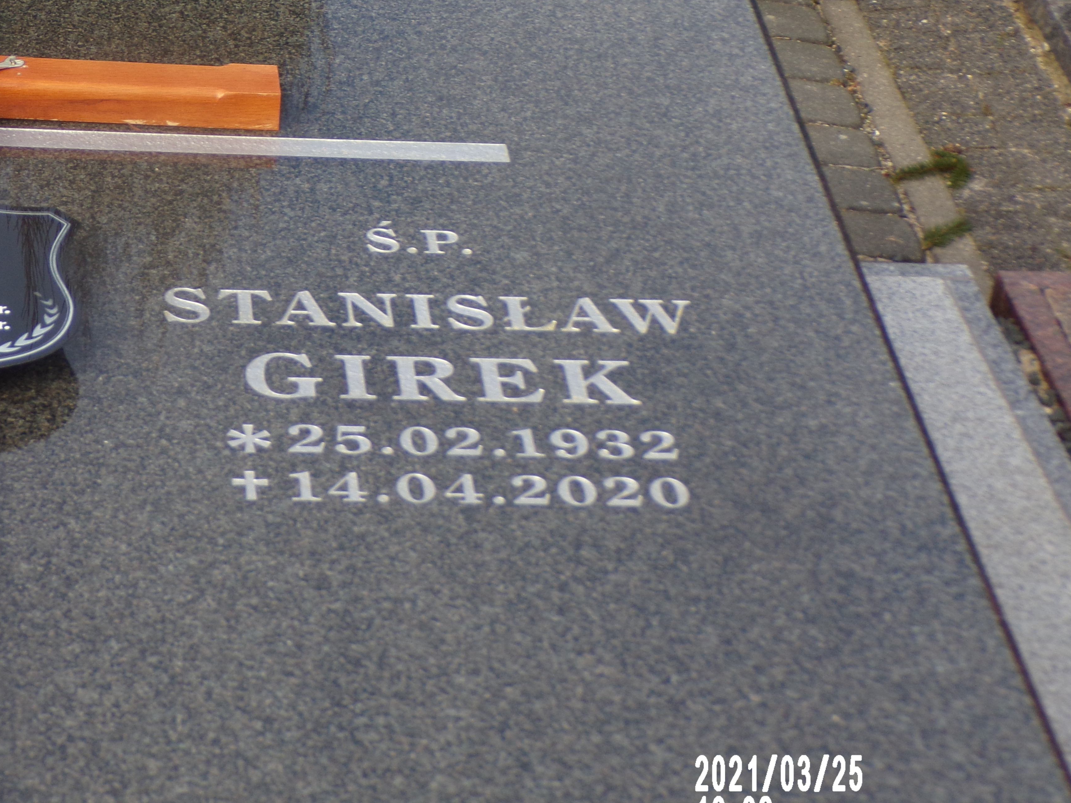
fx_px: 3063
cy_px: 376
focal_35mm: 99
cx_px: 386
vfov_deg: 14.9
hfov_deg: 19.8
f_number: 3.9
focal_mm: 13.3
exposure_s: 1/420
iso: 80
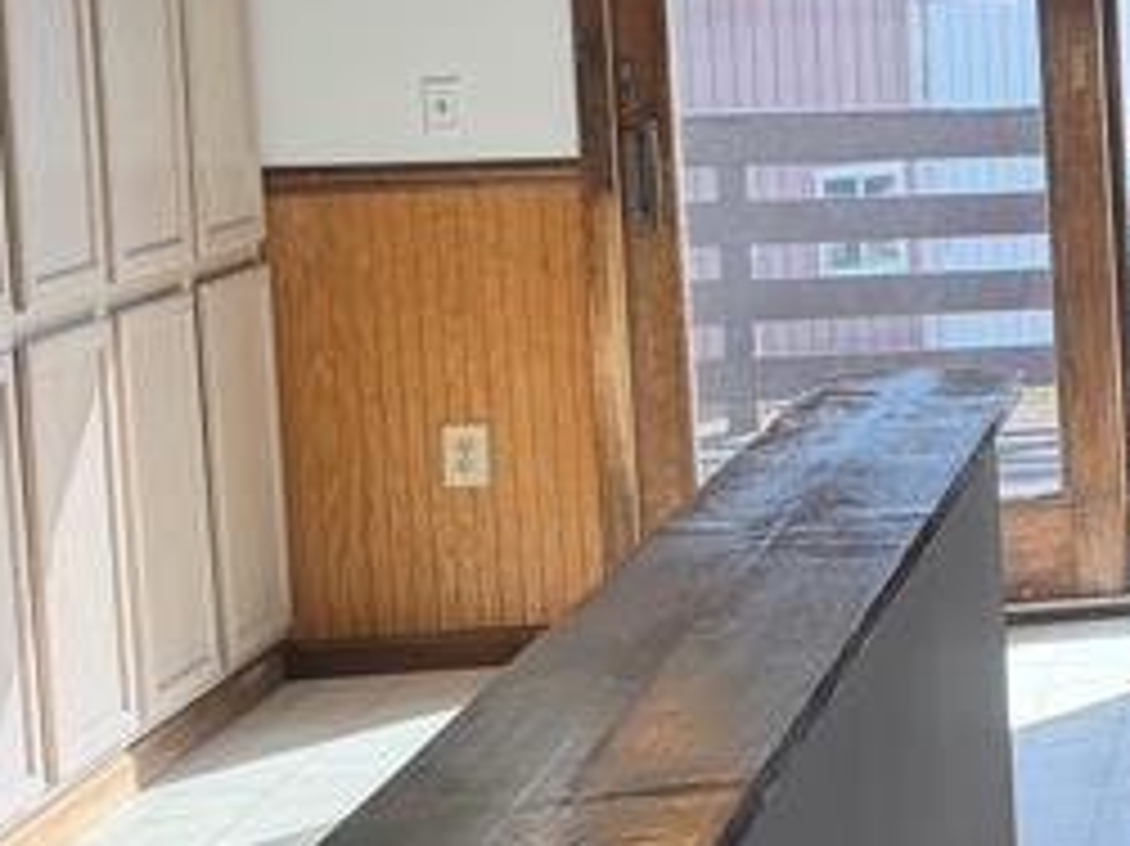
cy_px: 171
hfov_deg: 15.7
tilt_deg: -5.0
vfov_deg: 15.0
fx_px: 3198
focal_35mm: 98
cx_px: 2278
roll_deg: +1.0
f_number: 1.78
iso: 100
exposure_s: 1/399
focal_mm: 6.76
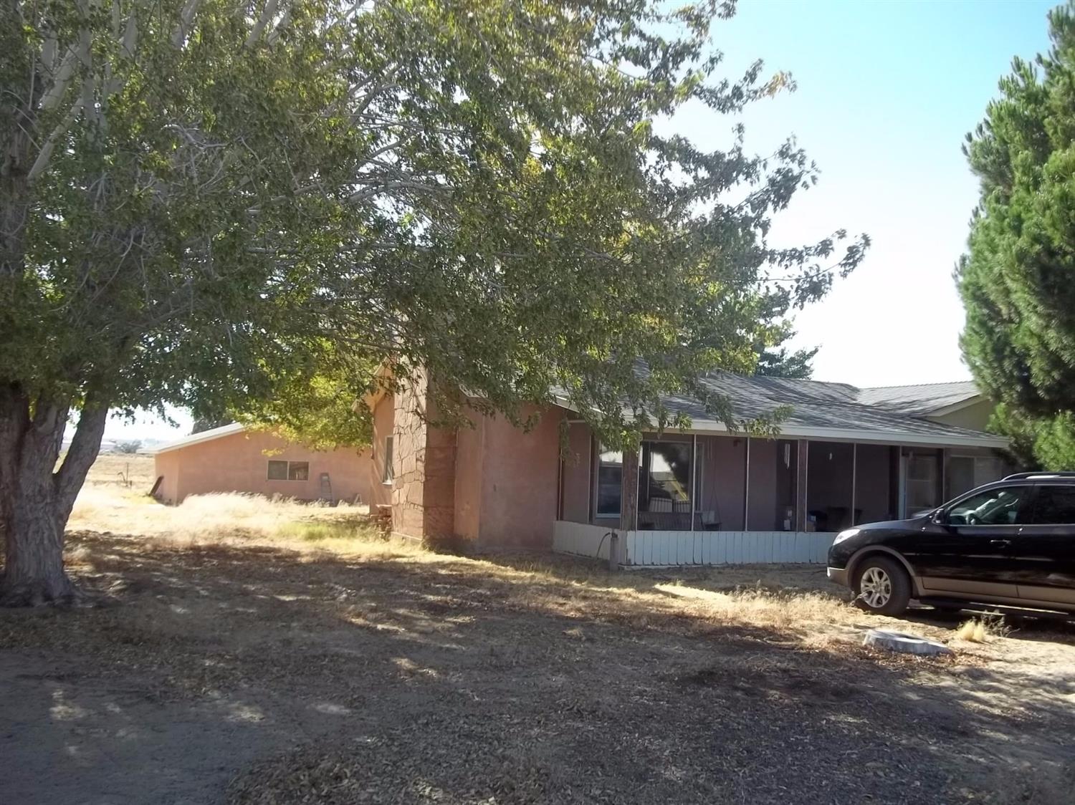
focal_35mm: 32
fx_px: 993
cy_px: 402
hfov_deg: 56.8
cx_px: 538
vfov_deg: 44.1
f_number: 2.9
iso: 64
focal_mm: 5.7
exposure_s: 1/320
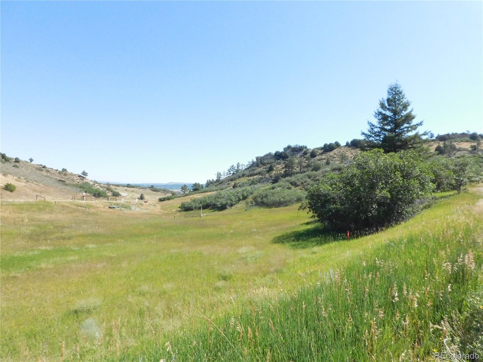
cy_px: 181
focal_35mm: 23
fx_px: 321
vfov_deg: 58.9
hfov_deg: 73.9
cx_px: 242
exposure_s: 1/1500
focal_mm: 4
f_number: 6
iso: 800
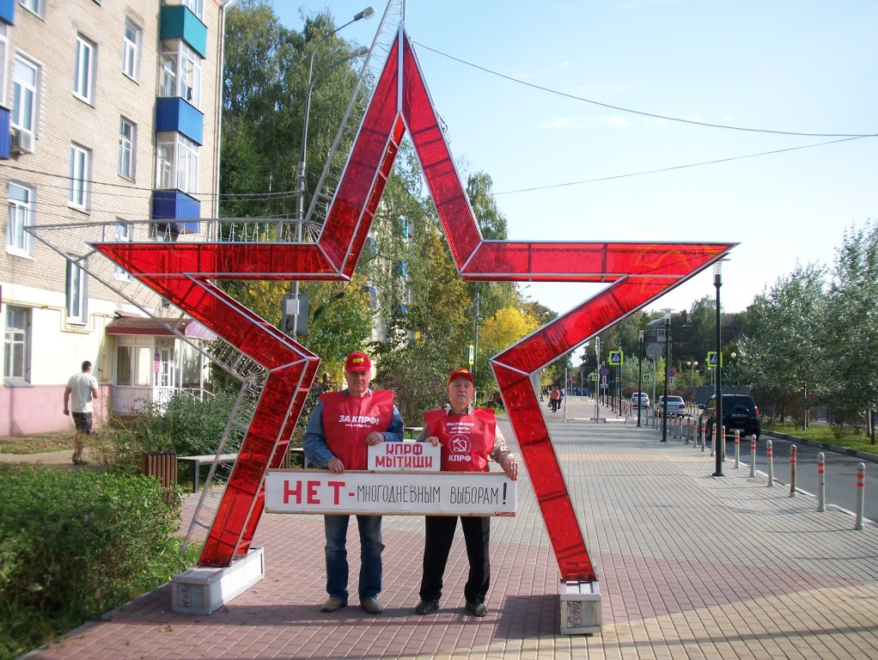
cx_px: 439
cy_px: 330
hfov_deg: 48.9
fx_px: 965
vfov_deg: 37.8
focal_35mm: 38
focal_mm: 6.3
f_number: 3.9
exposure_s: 1/400
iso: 80
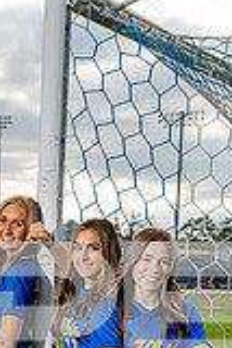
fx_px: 1109
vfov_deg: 16.7
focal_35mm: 115
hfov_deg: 11.7
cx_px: -48
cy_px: 463
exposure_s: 1/250
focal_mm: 41
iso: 100
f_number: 6.3
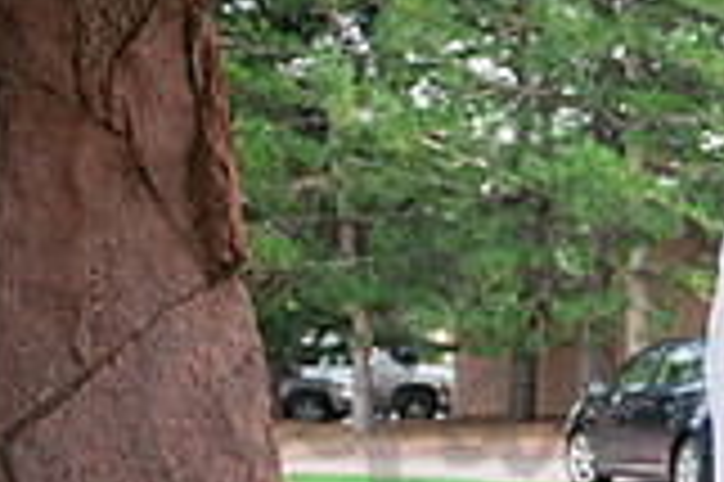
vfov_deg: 13.5
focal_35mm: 101
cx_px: 1174
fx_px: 2029
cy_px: 387
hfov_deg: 17.6
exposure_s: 1/2500
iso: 400
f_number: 2.8
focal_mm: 28
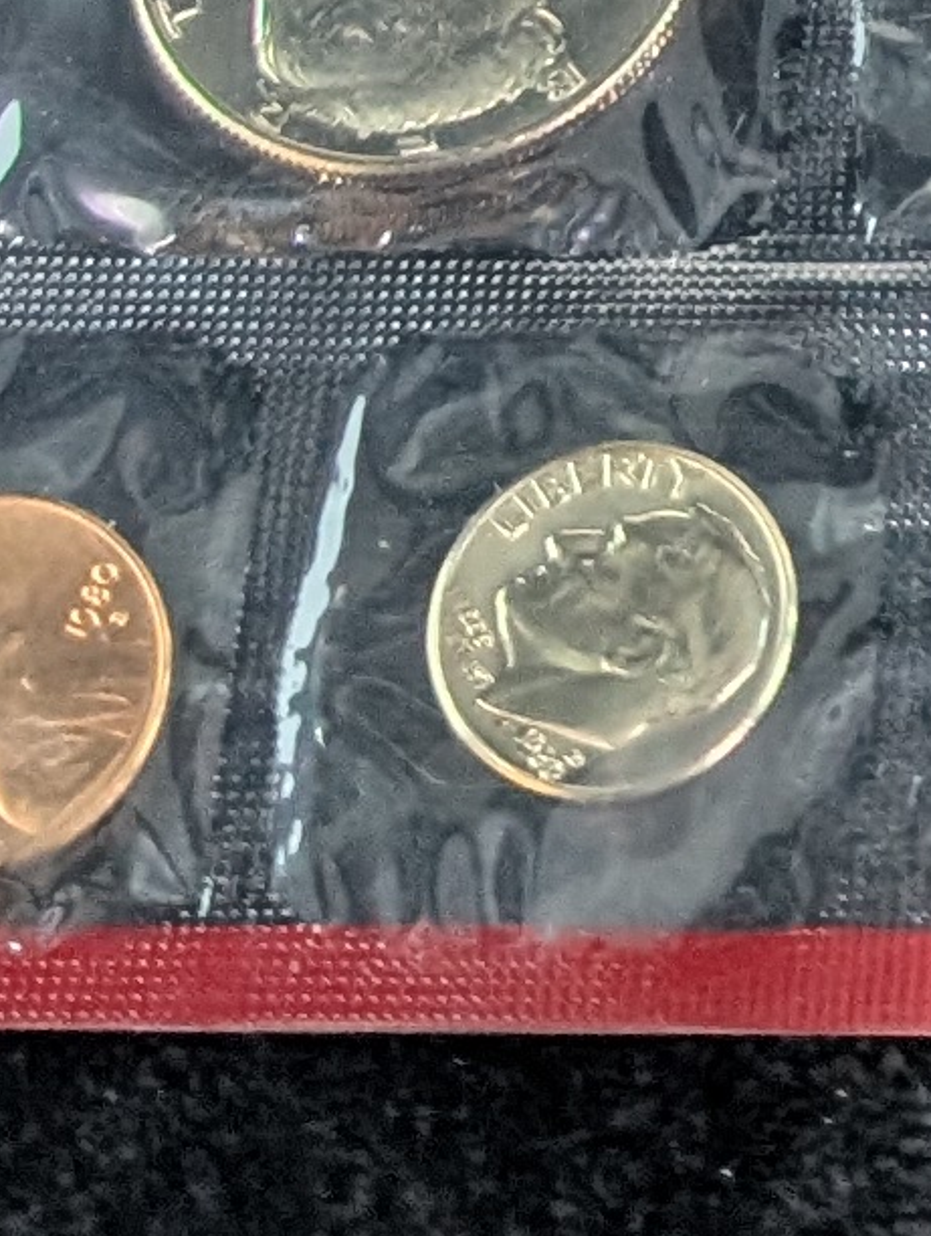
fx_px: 5722
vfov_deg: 11.0
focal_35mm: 160
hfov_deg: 8.9
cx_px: 1696
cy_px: -1353
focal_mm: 6.9
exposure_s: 1/32.4
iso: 324
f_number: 1.68
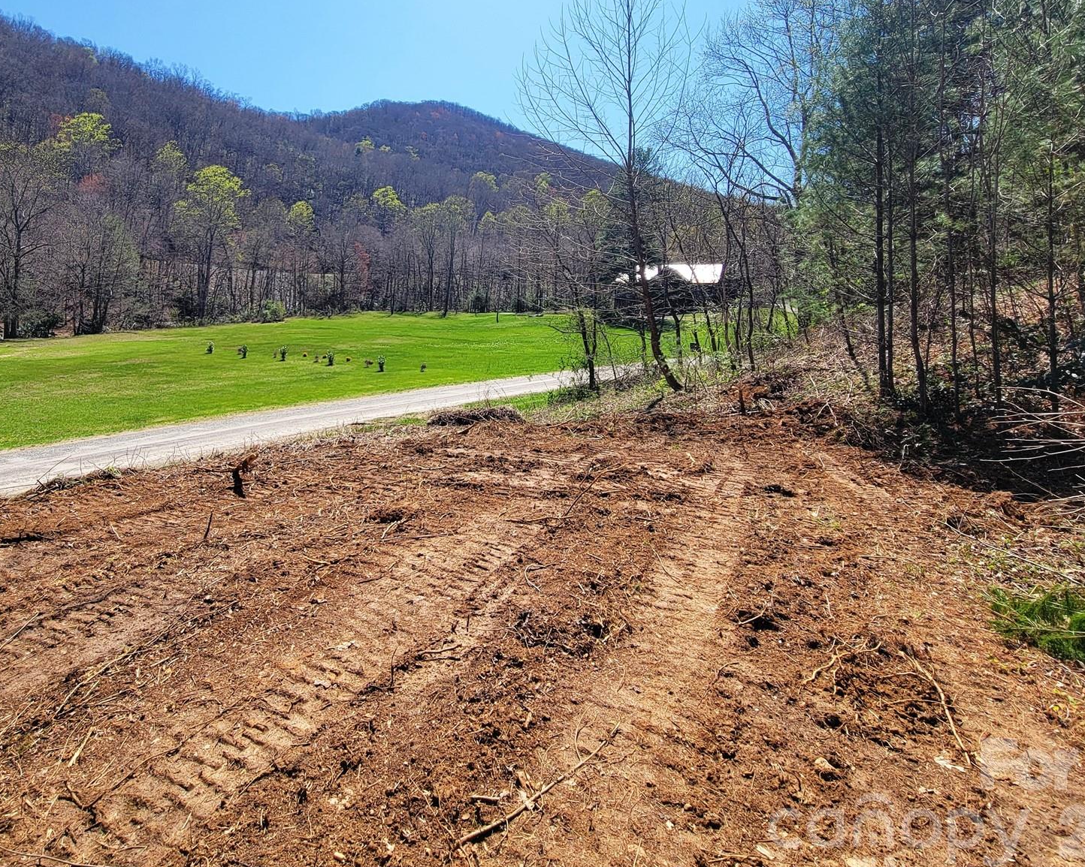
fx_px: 578
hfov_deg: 85.6
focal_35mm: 18
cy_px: 309
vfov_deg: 72.2
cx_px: 451
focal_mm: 2.2
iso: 50
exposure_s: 1/1414
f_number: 2.2
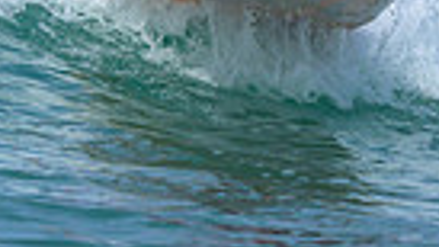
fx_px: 56911
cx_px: 50
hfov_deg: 0.4
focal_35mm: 4890
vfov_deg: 0.2
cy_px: -265
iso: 180
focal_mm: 800
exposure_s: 1/2000
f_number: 6.3
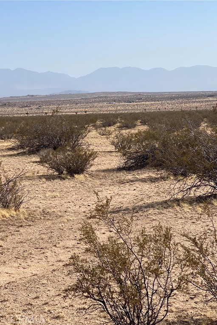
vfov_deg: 22.9
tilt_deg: -5.2
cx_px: 82
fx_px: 804
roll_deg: +2.6
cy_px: 162
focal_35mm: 89
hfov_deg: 15.3
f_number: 2.2
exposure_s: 1/2421
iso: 32
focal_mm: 7.5
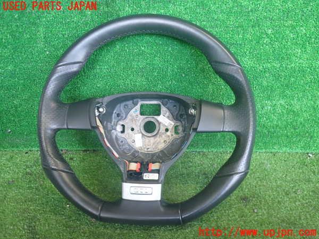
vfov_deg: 46.8
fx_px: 276
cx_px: 160
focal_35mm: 30
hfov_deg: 60.0
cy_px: 120
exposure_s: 1/40
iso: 200
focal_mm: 5.4
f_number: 2.3
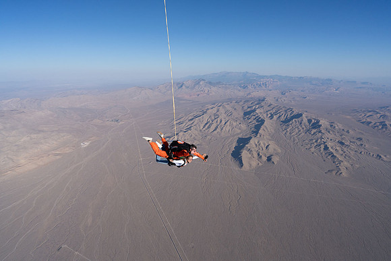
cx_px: 196
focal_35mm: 24
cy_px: 130
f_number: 11
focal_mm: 24
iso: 800
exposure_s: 1/2000
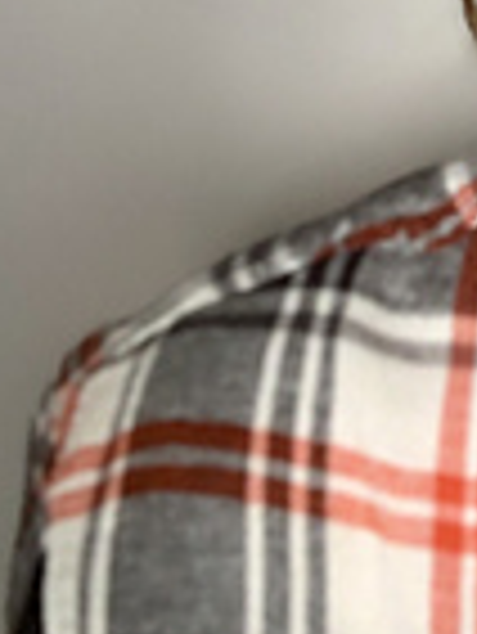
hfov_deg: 9.8
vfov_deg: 13.2
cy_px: -130
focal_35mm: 145
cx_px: 783
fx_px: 2660
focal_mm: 2.87
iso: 100
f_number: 2.2
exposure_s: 1/60
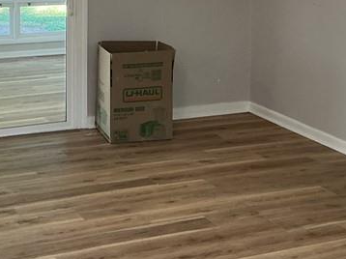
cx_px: 120
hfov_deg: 23.5
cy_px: -8
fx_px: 829
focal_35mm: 83
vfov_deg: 17.3
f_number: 1.8
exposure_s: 1/60
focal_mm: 3
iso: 64
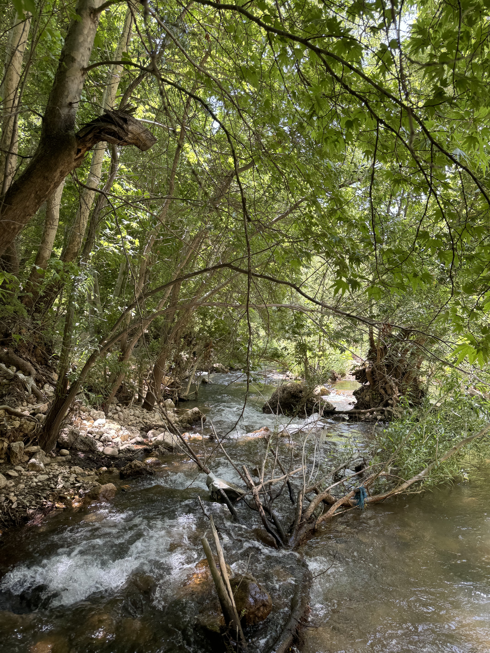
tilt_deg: -0.7
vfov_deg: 71.6
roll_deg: -0.1
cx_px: 245
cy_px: 326
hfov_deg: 56.8
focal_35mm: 24
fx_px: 453
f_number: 1.78
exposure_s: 1/127
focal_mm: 6.76
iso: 50
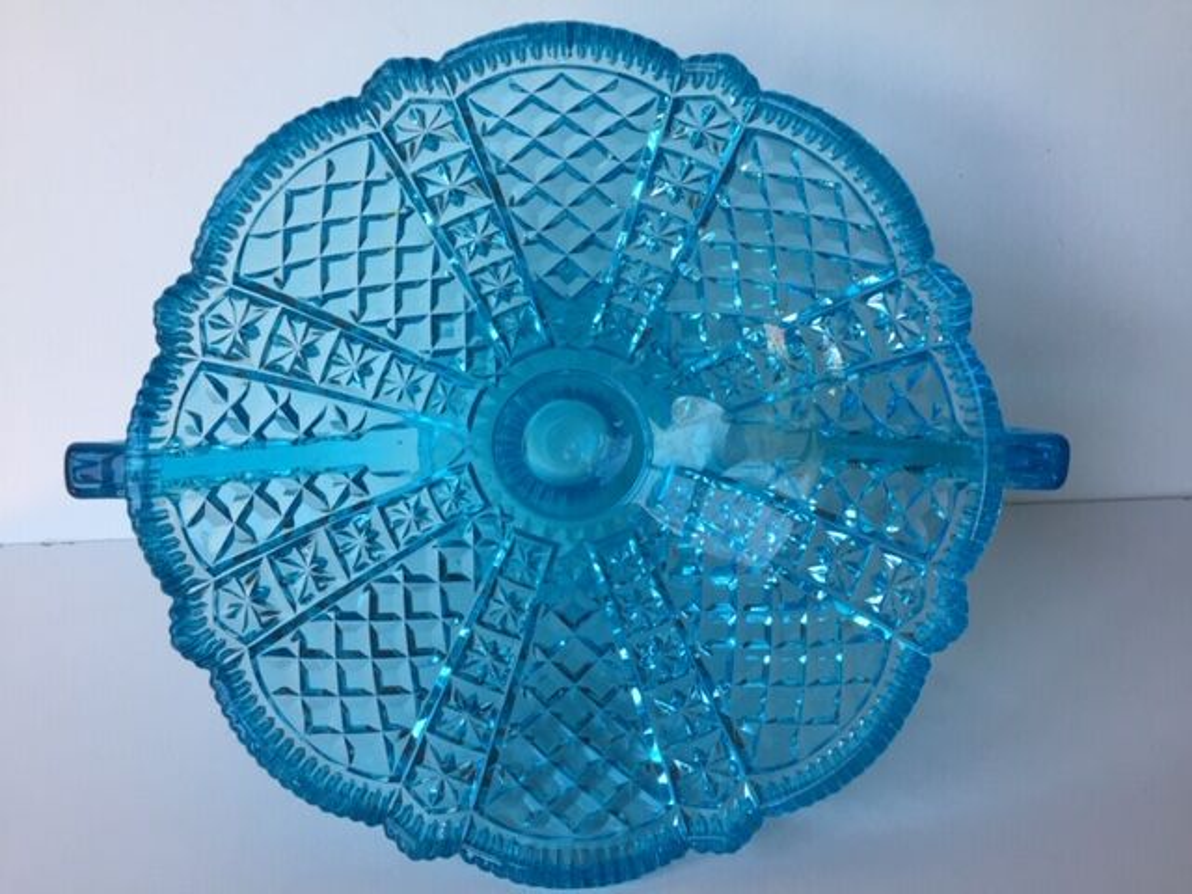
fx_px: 999
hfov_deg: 61.7
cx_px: 596
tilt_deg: -32.1
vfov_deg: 48.2
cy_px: 447
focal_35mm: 29
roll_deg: +0.8
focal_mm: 4.15
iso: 50
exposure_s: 1/100
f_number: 2.2
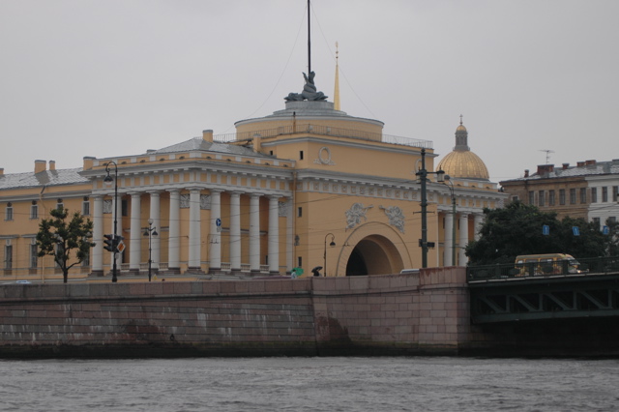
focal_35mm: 112
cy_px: 206
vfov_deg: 12.2
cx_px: 310
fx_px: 1933
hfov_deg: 18.2
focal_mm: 75
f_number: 5.6
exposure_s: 1/125
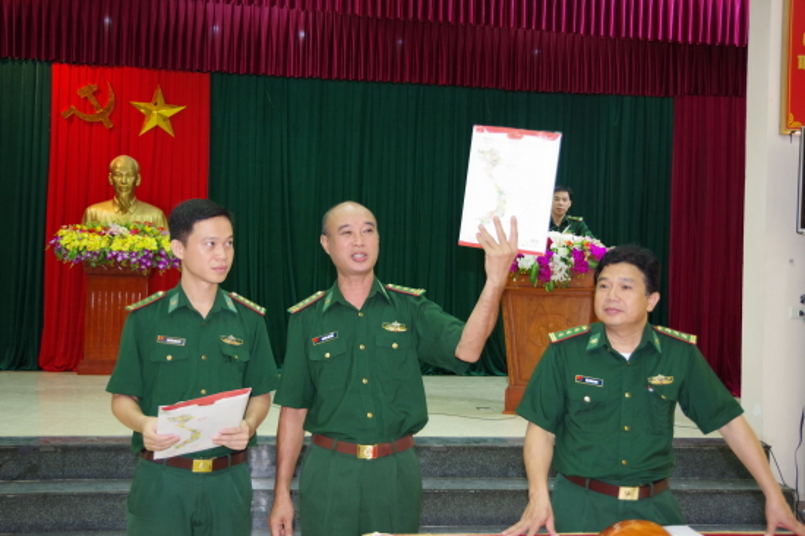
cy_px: 268
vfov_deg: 31.9
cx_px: 402
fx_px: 939
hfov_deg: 46.4
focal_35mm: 42
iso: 1600
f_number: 4
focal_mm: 28
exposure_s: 1/60
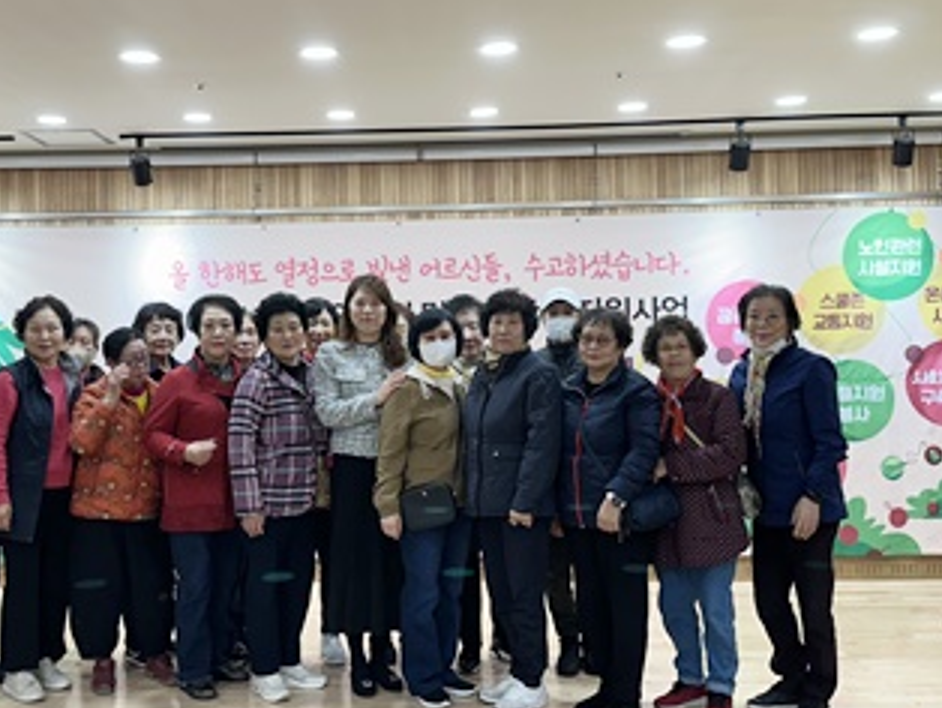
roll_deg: +0.5
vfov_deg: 34.3
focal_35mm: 42
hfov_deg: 44.6
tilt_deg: +3.2
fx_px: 1144
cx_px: 387
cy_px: 308
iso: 160
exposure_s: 1/120
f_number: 1.78
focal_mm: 6.86
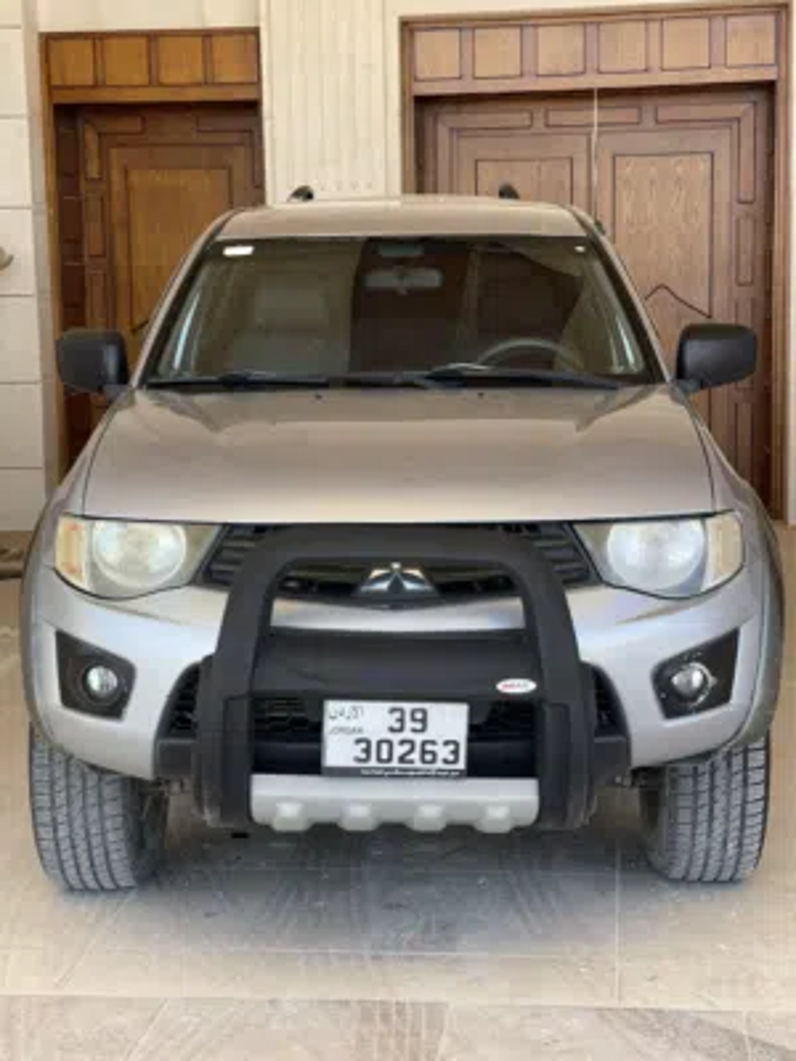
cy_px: 530
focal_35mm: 64
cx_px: 398
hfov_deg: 22.9
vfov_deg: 30.3
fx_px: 1962
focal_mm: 7.5
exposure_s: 1/121
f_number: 2.2
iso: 25
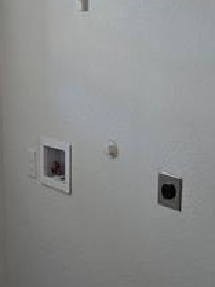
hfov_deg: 17.1
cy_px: 207
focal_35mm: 85
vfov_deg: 22.8
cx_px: 18
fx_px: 704
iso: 250
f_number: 1.8
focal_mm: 5.4
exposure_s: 1/120
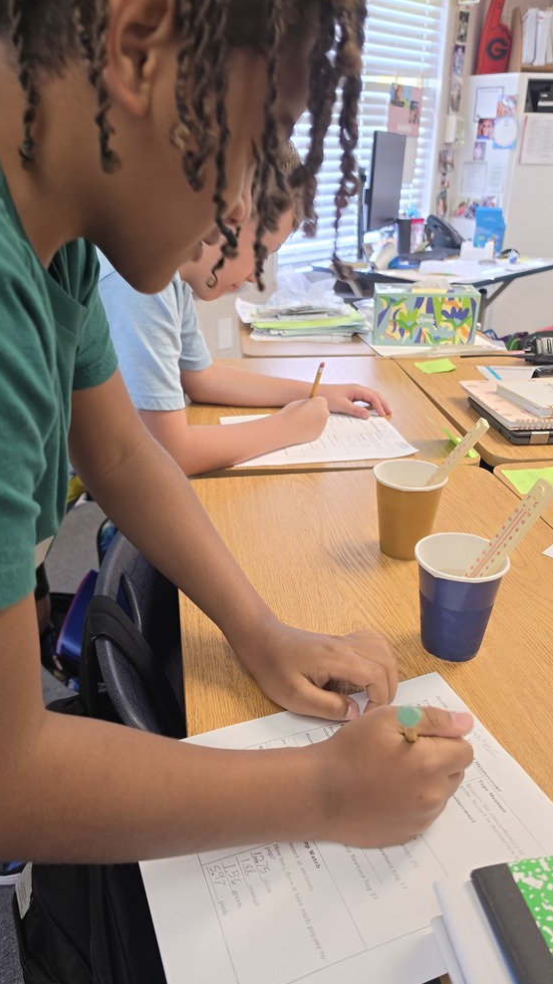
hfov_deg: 44.4
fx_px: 678
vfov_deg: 71.9
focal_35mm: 26
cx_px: 265
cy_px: 489
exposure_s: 1/120
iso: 50
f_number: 1.4
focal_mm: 6.5
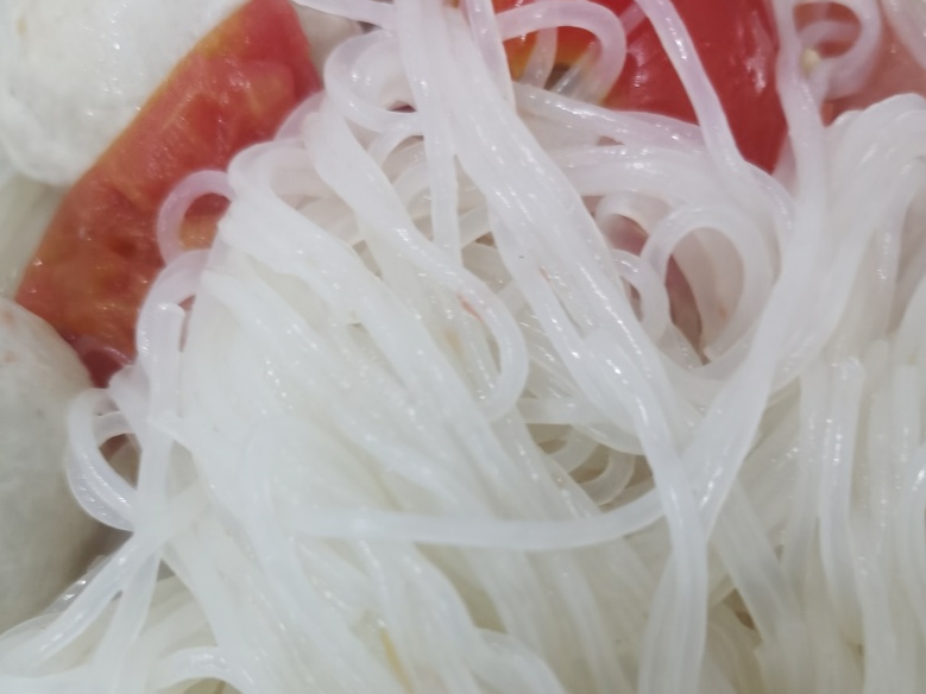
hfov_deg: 50.1
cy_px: 527
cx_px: 465
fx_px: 990
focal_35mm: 37
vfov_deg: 37.6
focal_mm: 5.58
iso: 250
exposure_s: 1/50
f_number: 1.8
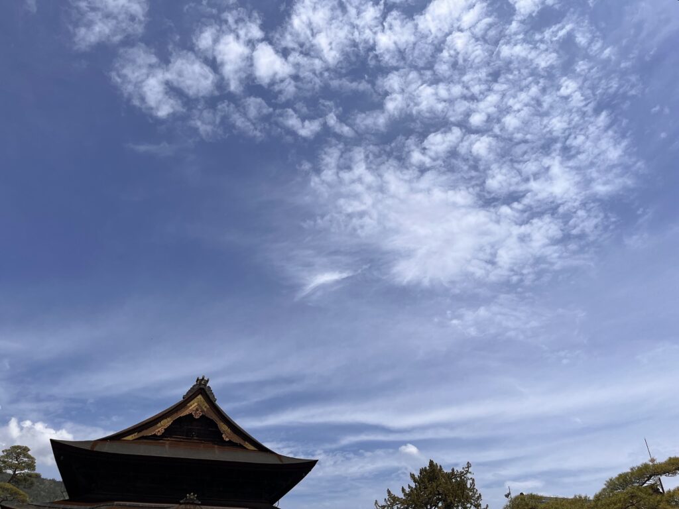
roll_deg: +1.0
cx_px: 340
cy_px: 254
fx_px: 510
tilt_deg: +35.8
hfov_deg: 67.3
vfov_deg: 53.1
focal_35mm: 26
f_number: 1.6
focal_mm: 5.1
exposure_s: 1/7353
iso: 50
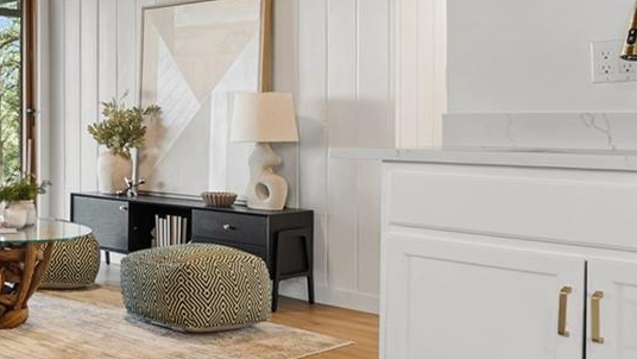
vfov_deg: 23.9
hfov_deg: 35.2
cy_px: 116
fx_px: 845
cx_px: -70
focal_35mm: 50
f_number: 8
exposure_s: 1/100
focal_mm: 16
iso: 200
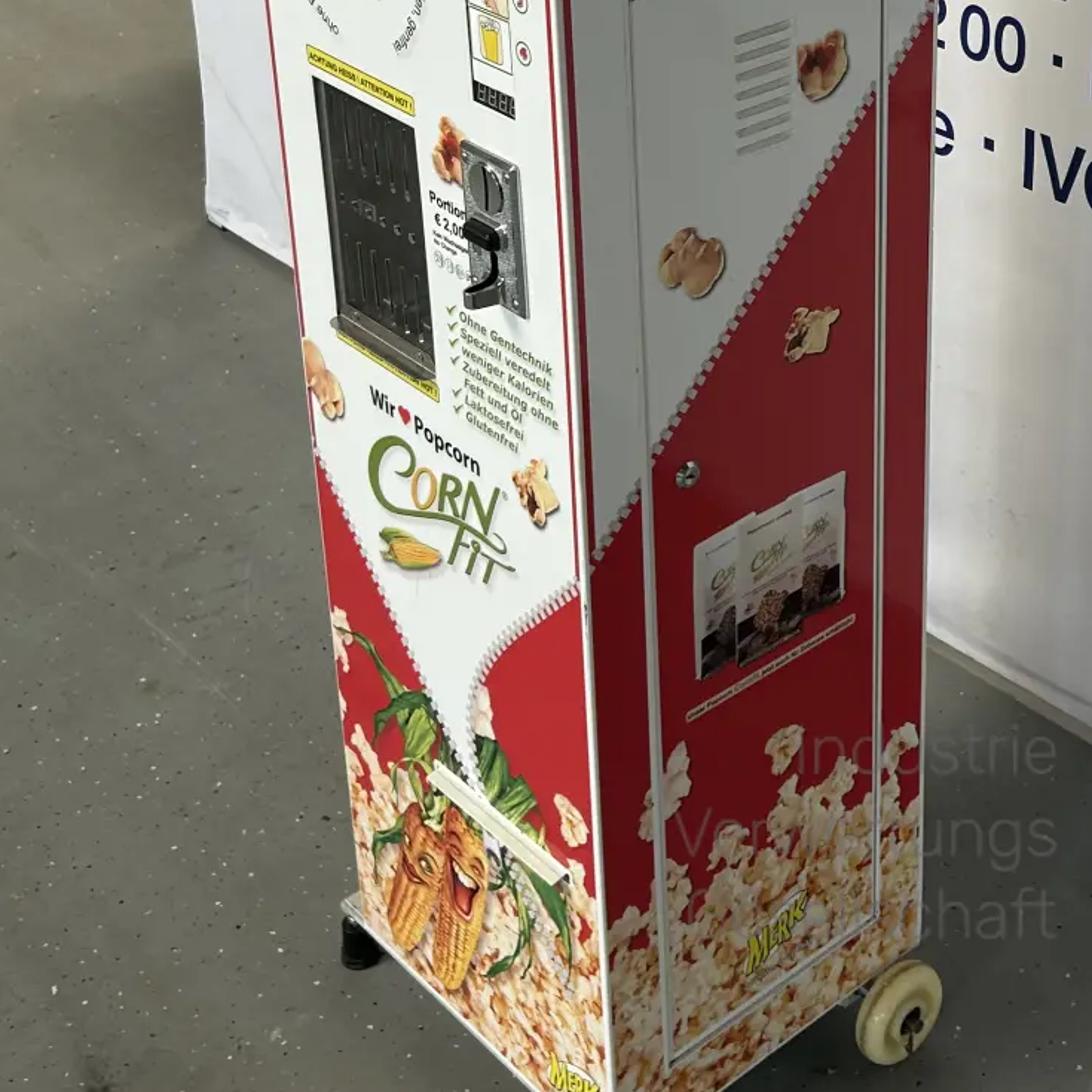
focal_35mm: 60
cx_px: 884
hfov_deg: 28.0
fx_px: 2141
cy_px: 85
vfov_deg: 27.5
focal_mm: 5.7
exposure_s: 1/121
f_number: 1.5
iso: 50
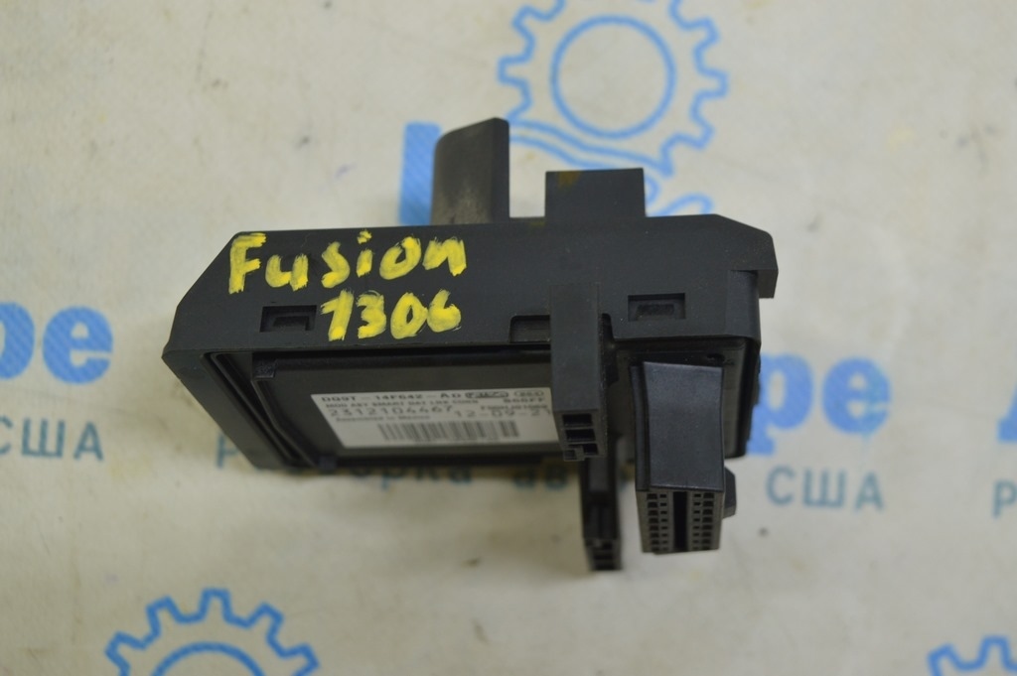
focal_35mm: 48
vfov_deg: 28.0
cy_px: 338
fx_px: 1355
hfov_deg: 41.1
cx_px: 508
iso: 400
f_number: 5.6
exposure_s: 1/25
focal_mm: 32
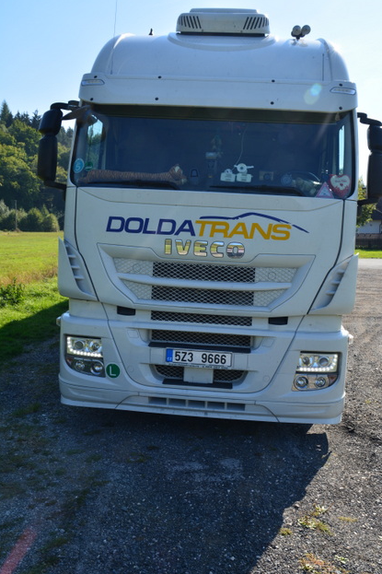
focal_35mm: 37
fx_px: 589
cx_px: 194
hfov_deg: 35.9
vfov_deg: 51.9
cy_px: 282
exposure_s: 1/125
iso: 160
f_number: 11
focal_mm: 24
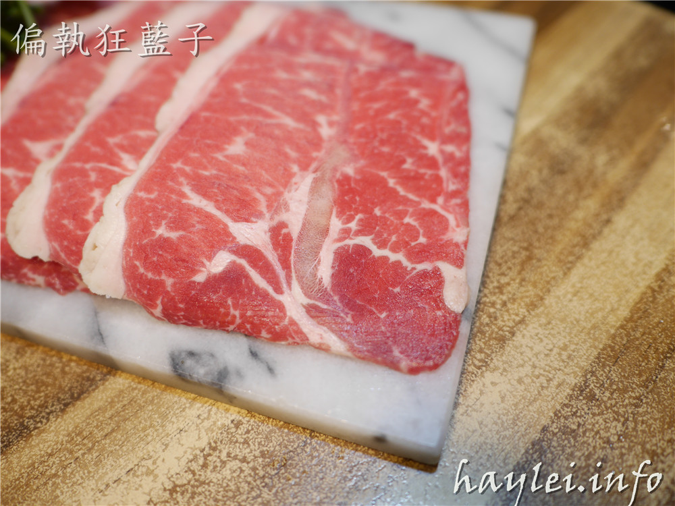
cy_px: 253
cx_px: 338
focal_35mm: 30
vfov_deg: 46.8
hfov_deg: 60.0
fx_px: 585
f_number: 2
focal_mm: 15
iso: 250
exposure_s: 1/60
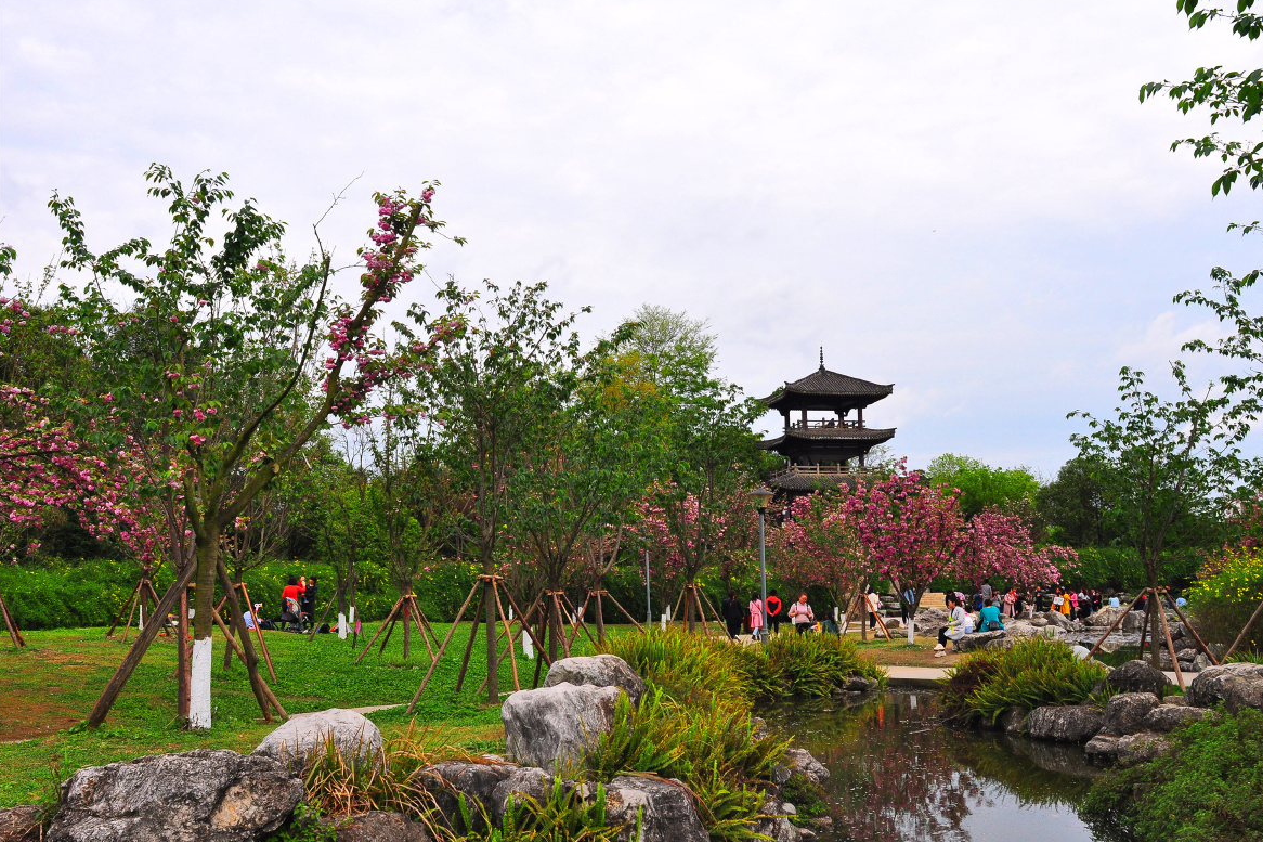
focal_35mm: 37
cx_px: 647
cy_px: 424
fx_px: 1298
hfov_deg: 51.9
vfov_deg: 35.9
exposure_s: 1/500
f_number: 9
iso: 400
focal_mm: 24
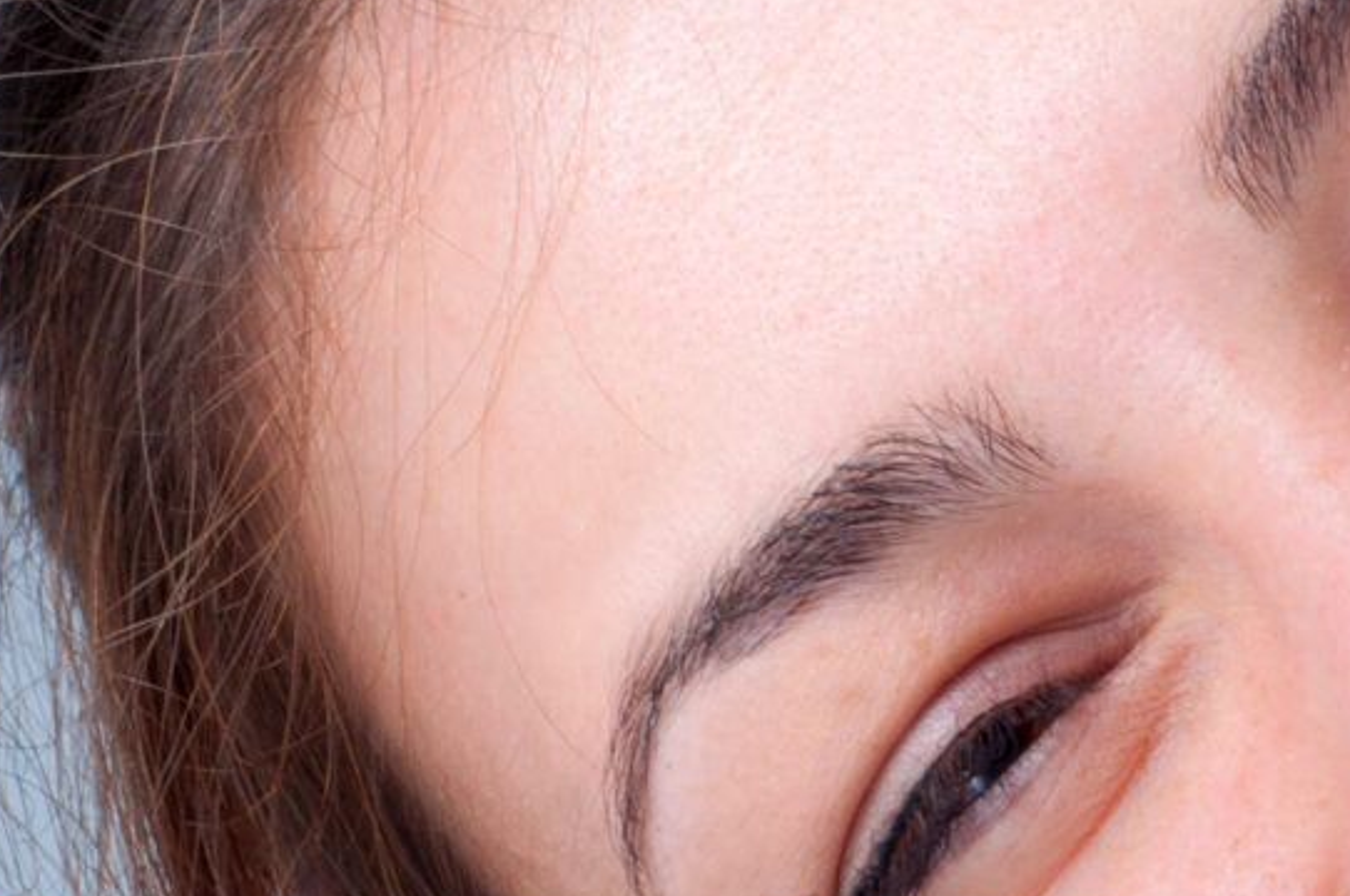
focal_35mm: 354
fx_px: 13259
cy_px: 734
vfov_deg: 3.9
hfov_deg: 5.8
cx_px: 1915
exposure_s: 1/200
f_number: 9
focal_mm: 50
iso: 200
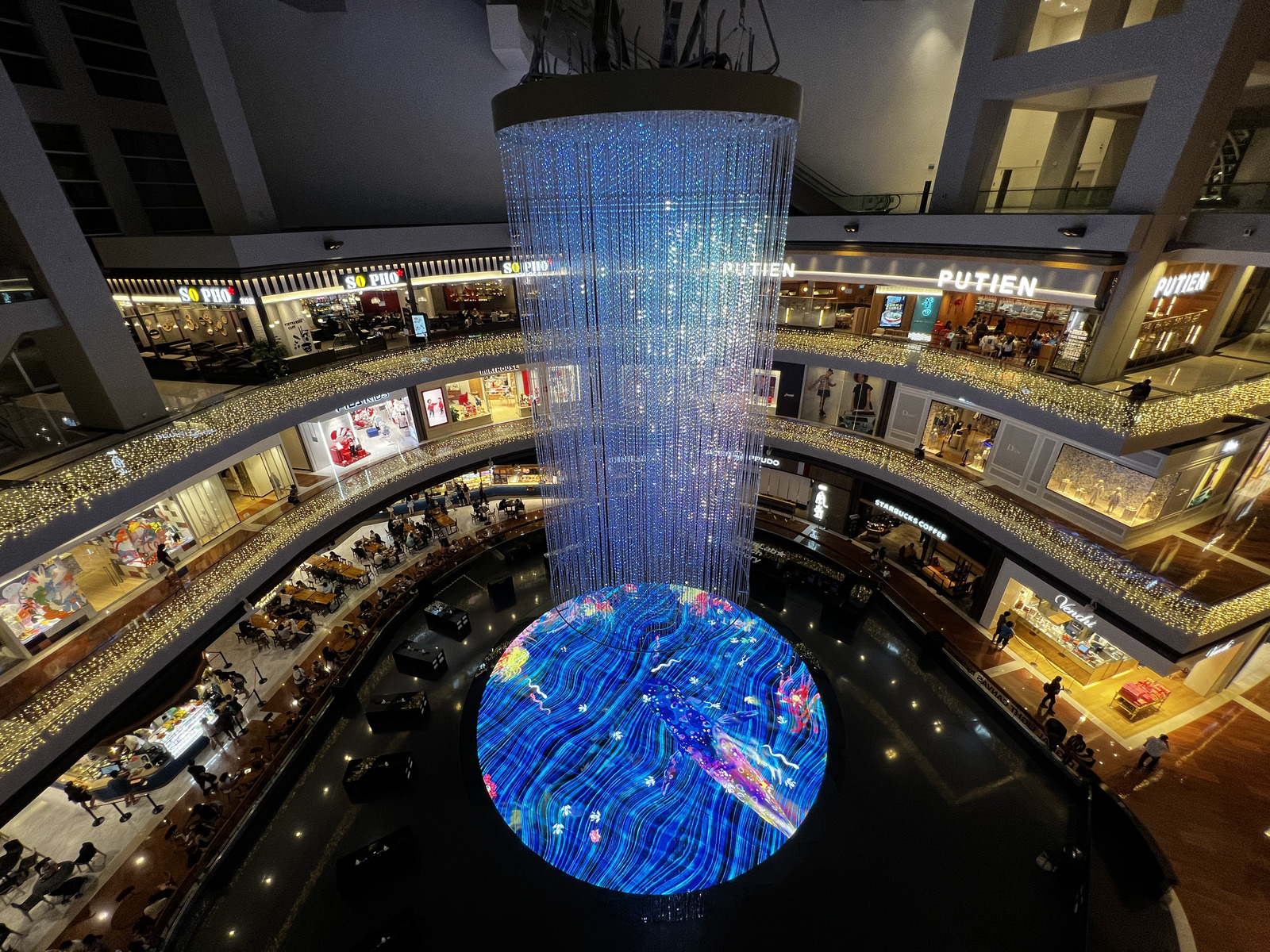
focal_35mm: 13
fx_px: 477
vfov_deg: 89.9
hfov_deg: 106.2
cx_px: 635
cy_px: 476
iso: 125
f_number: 1.8
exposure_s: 1/100
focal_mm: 1.57
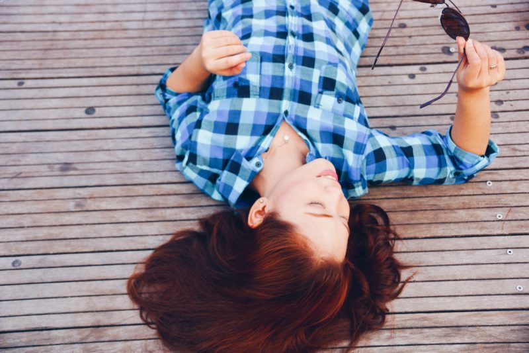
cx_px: 264
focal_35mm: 52
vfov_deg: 25.7
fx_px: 771
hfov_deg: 37.9
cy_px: 176
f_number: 4.5
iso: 100
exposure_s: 1/320
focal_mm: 35
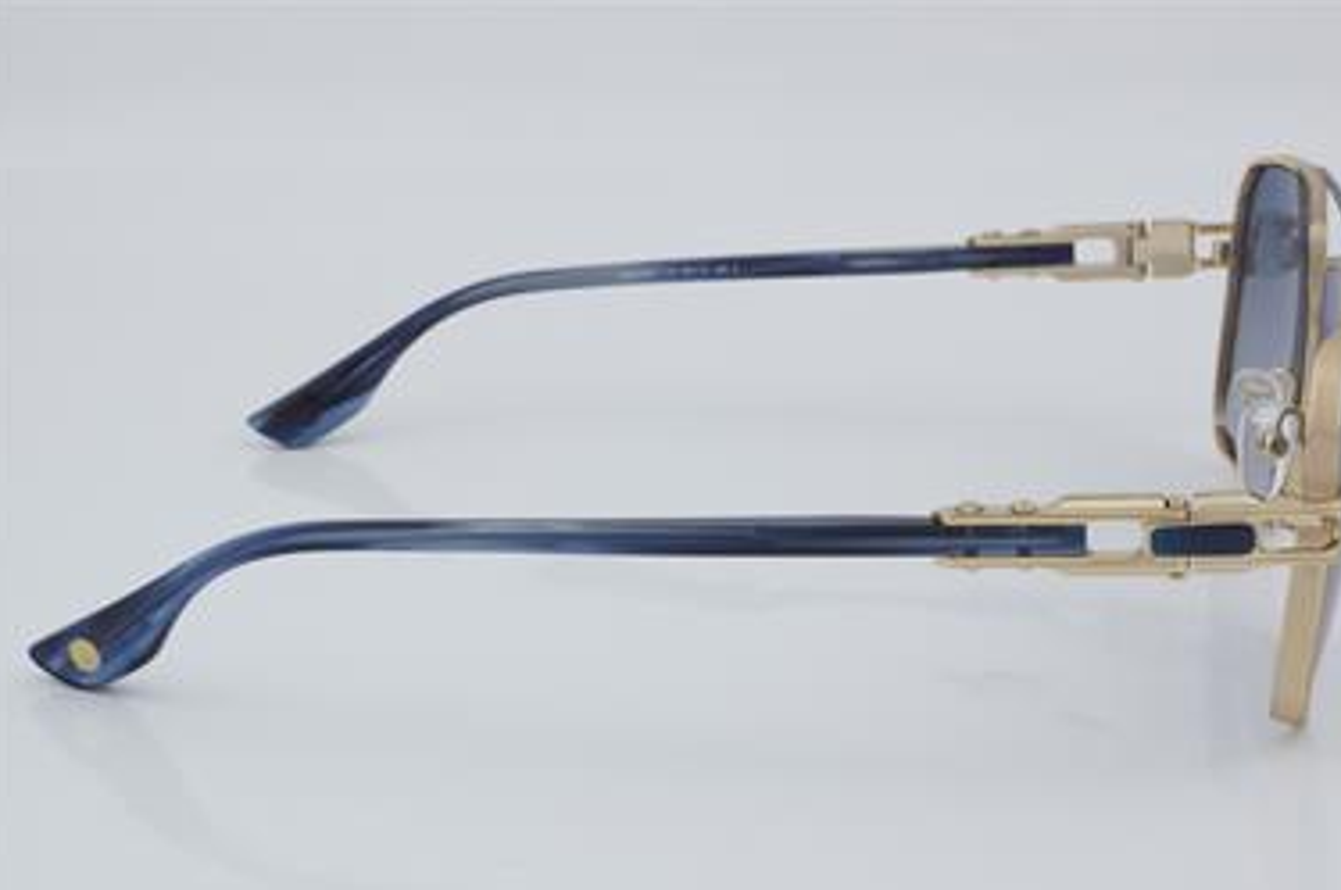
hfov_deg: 25.4
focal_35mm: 80
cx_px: 697
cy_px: 472
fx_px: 2976
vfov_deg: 17.0
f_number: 32
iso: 100
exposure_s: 1/4
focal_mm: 50
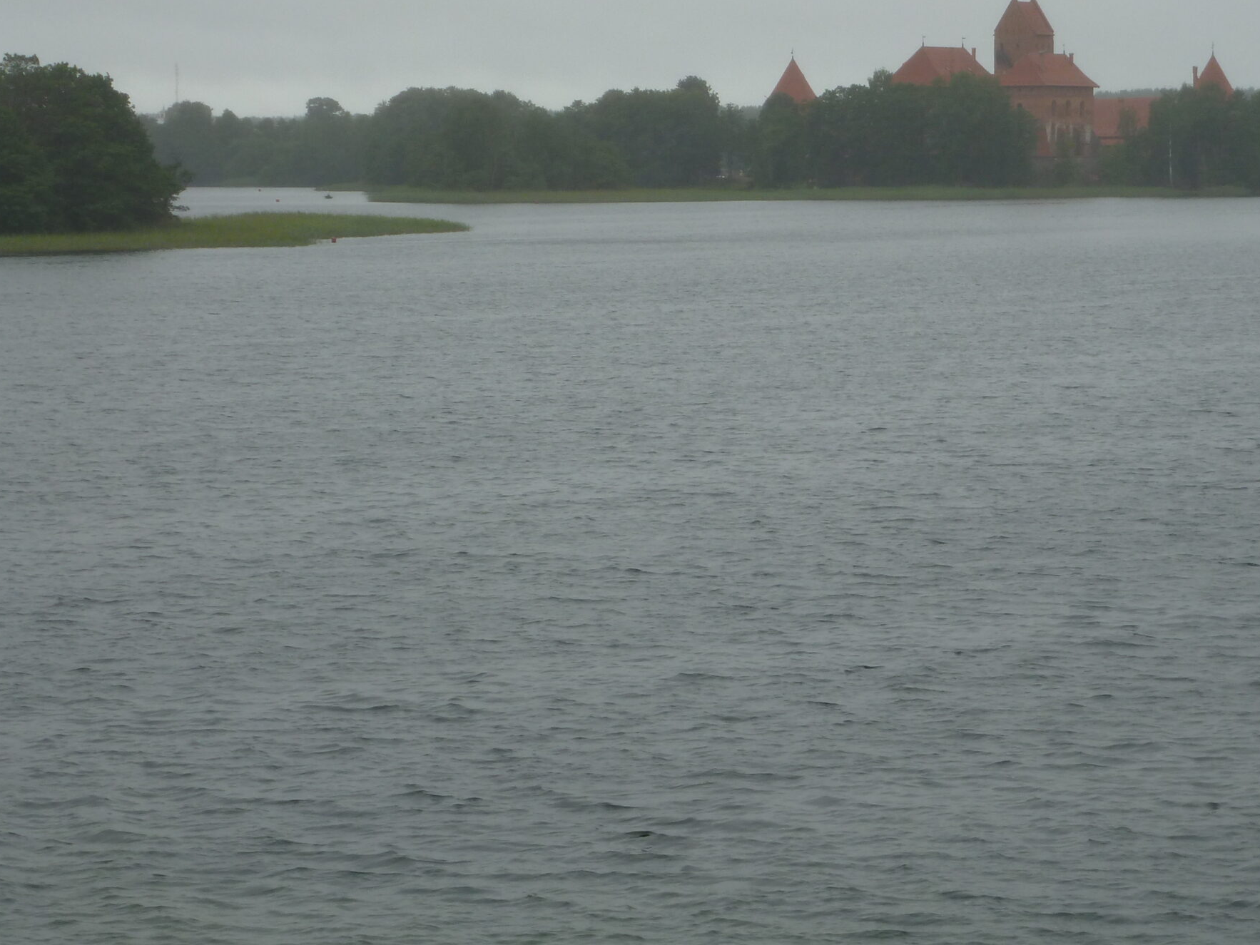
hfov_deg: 15.2
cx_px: 847
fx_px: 4696
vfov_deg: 11.5
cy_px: 329
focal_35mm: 129
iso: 100
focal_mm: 16
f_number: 4.9
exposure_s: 1/100
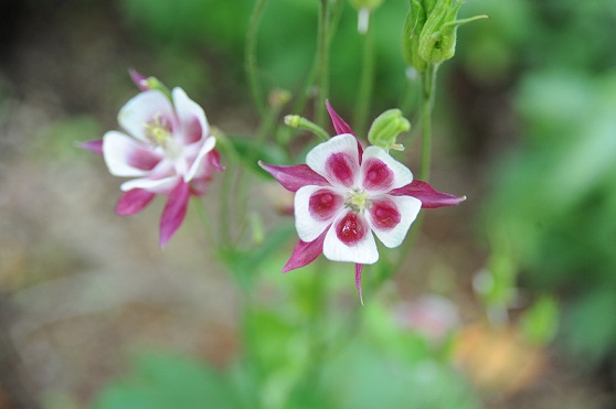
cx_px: 308
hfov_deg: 19.5
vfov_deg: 13.0
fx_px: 1795
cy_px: 204
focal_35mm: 105
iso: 800
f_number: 5
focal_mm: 105
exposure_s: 1/100
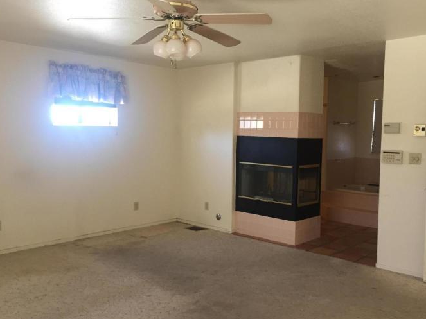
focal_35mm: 35
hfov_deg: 52.5
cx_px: 242
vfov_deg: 40.7
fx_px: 431
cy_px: 160
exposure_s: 1/30
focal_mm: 4.15
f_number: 2.2
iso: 80
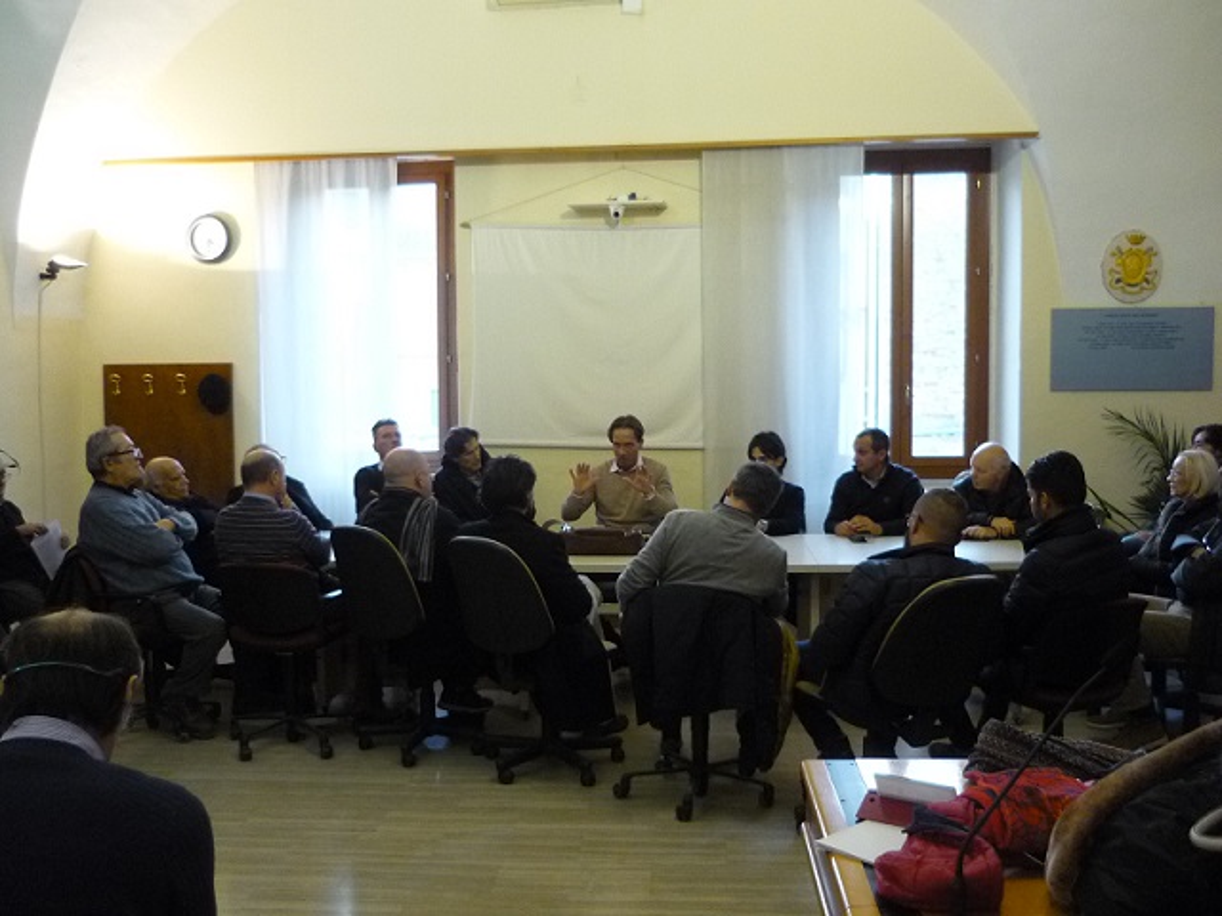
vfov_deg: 42.9
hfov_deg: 55.4
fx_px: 1165
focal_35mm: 33
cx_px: 611
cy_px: 458
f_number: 2.8
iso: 400
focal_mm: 5.5
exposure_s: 1/25
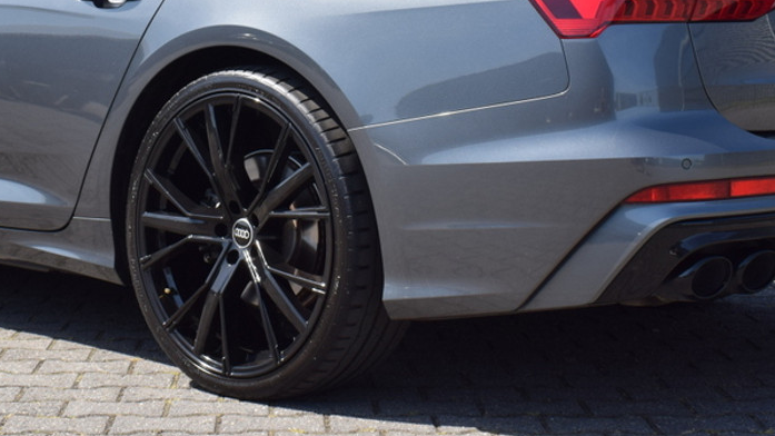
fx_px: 1685
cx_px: 274
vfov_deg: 14.4
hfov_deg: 25.8
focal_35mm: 82
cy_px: -55
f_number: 8
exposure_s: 1/320
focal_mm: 26
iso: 200
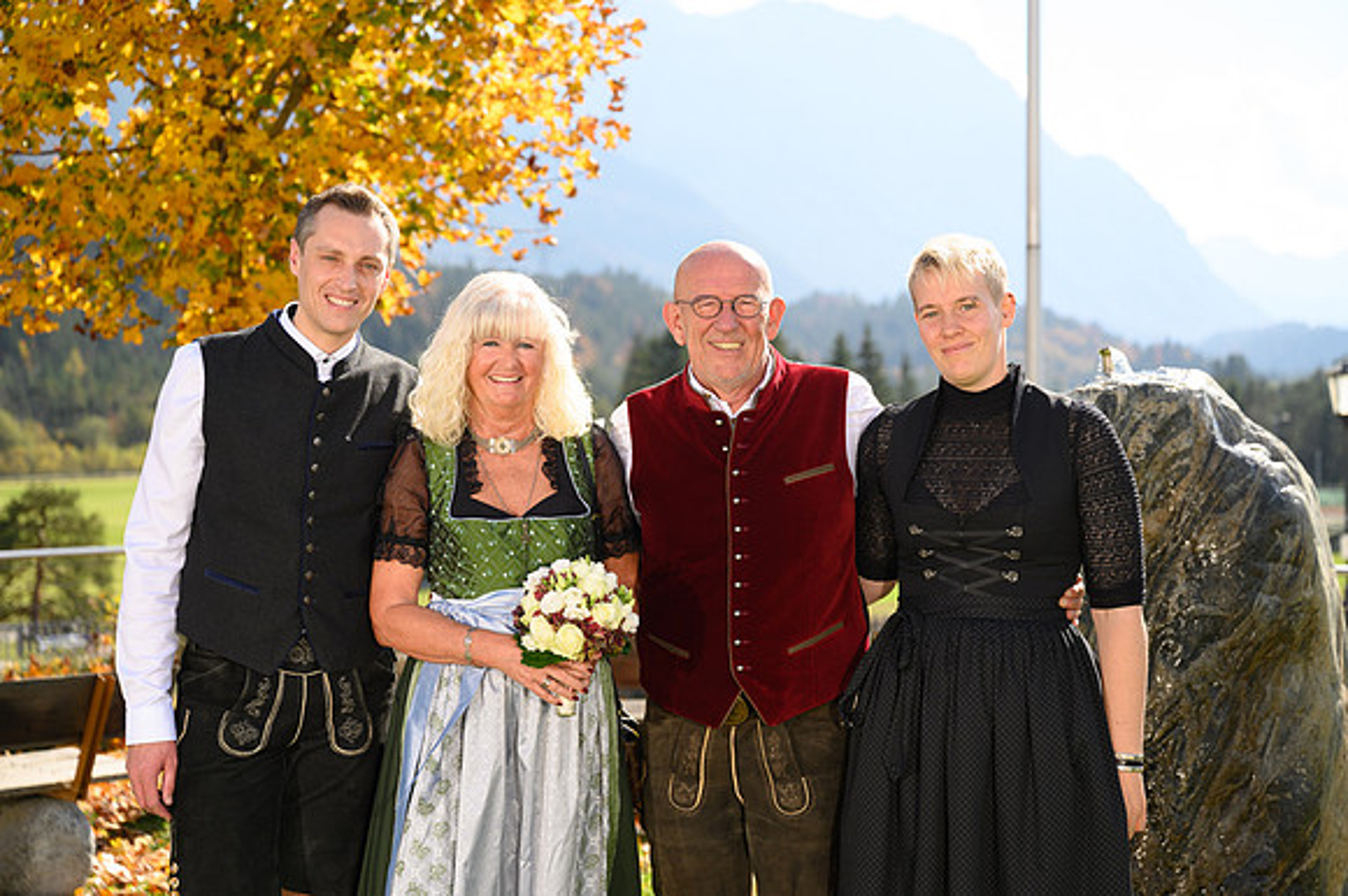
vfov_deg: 23.4
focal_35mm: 58
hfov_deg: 34.5
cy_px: 448
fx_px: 2170
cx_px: 674
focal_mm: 58
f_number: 3.5
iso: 100
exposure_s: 1/640
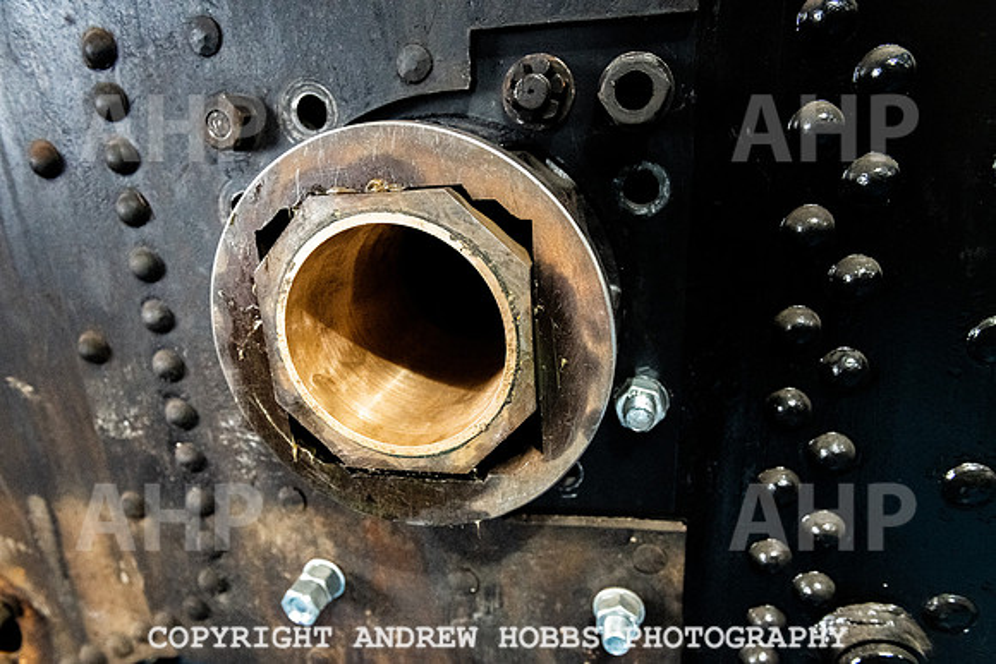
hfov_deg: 71.5
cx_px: 477
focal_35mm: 25
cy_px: 346
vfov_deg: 51.3
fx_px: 692
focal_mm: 24
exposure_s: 1/200
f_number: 4
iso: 8000
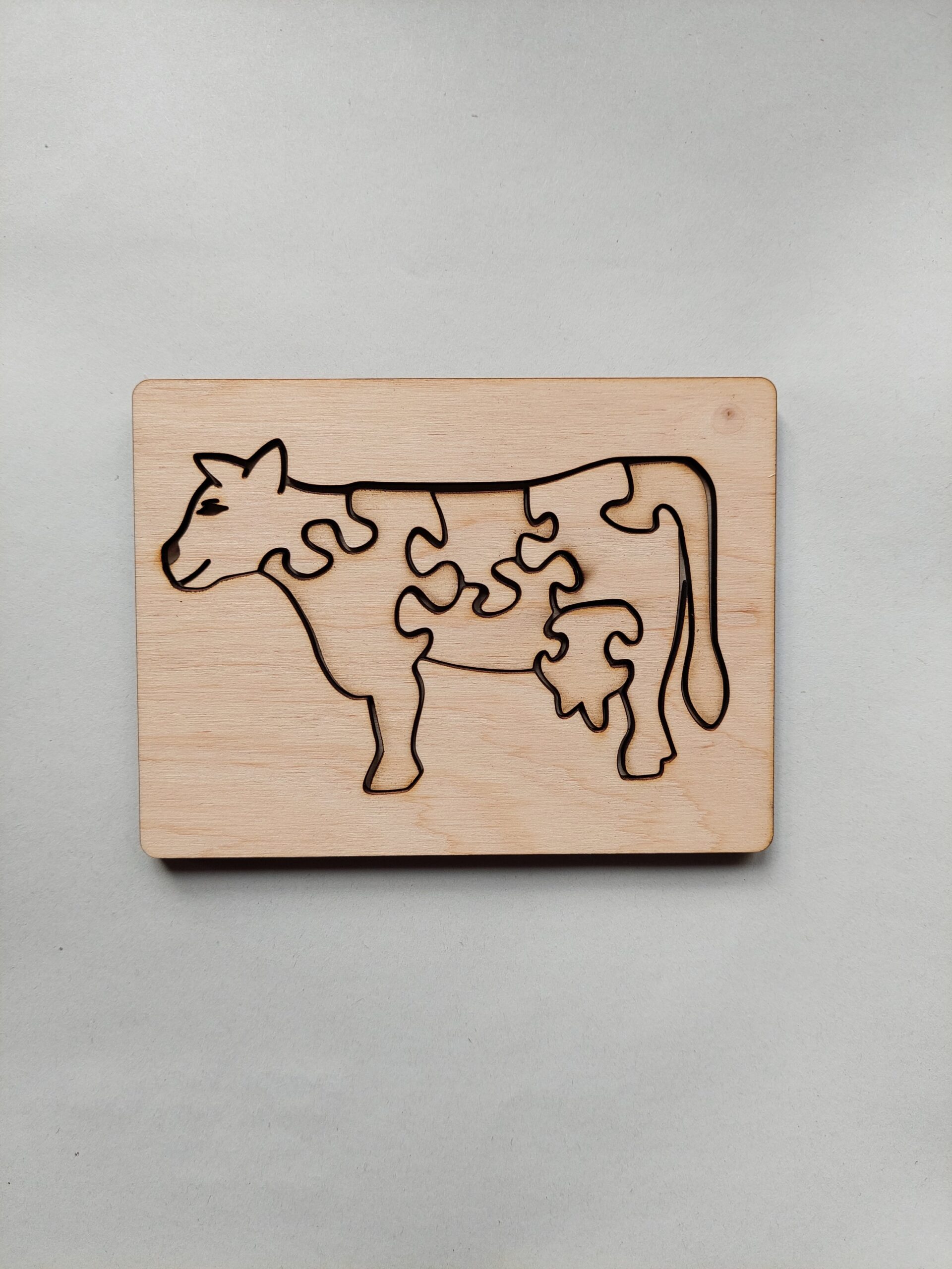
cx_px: 476
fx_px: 880
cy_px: 634
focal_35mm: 24
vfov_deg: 71.6
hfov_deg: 56.8
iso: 40
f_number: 1.8
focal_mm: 5.23
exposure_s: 1/100
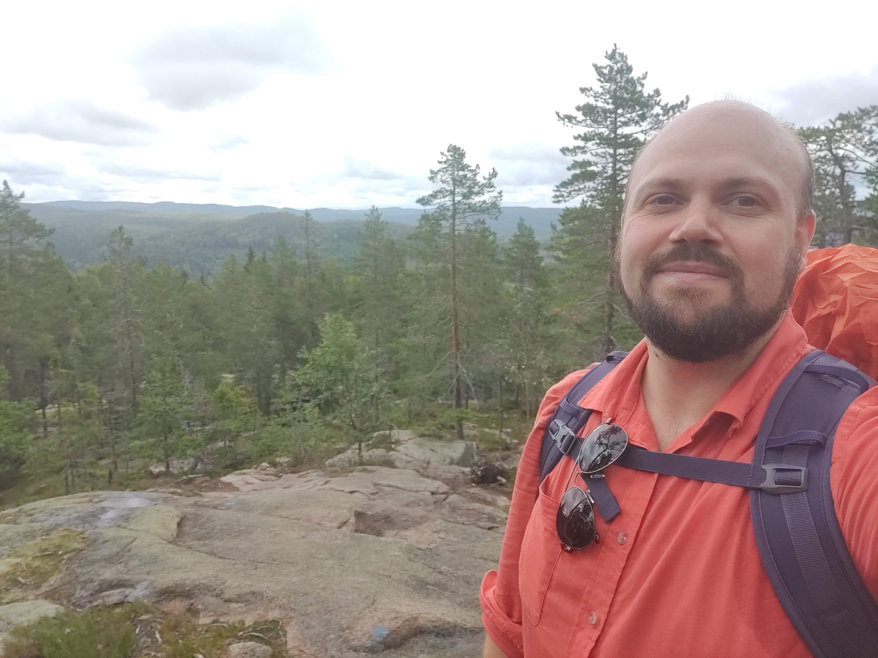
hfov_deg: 81.7
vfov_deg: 66.0
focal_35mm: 20
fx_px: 507
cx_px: 439
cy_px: 329
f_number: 2
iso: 100
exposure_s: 1/859
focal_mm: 3.45
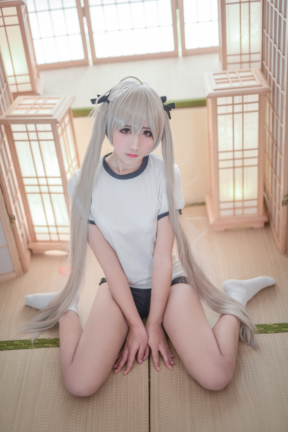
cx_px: 144
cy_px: 216
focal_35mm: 50
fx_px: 600
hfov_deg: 27.0
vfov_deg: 39.6
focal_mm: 50
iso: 200
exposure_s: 1/200
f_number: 1.4
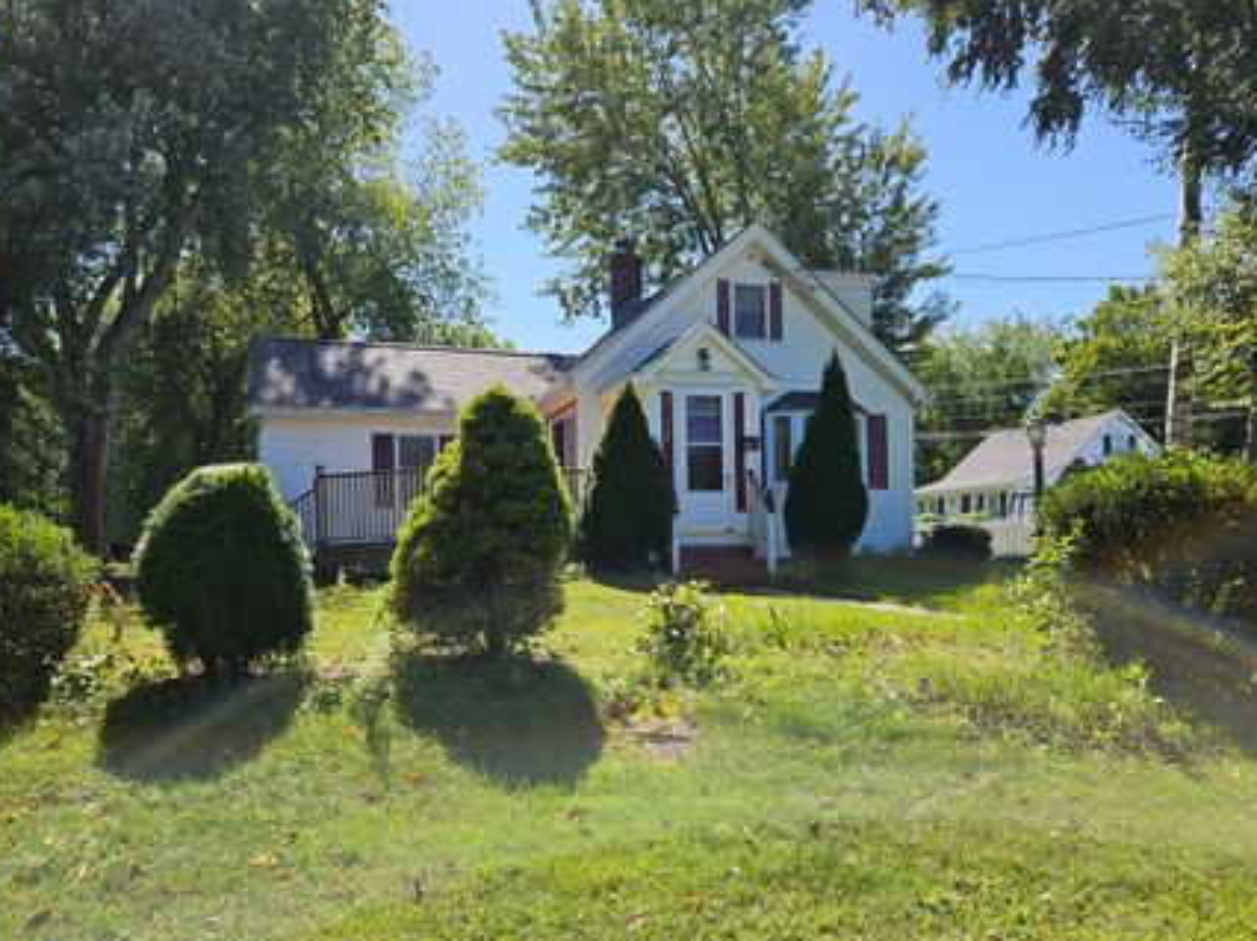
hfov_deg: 65.3
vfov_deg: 51.2
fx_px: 980
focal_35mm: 27
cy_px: 524
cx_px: 608
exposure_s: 1/1170
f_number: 1.8
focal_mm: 5.4
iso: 25
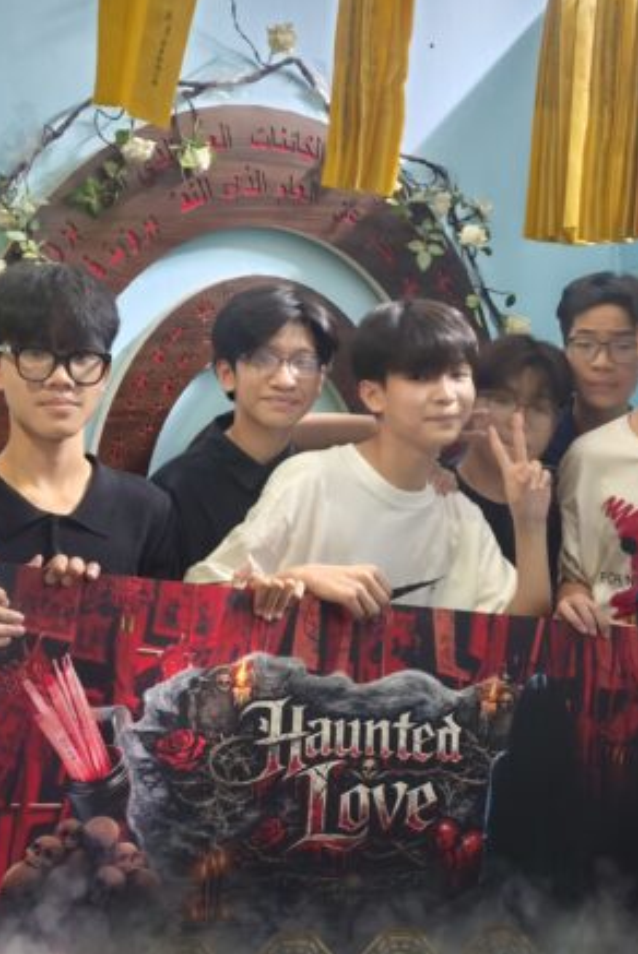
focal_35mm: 42
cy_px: 467
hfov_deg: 31.9
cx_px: 356
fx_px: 1115
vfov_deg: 46.4
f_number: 1.7
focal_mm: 5.35
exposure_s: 1/10.9
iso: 5000
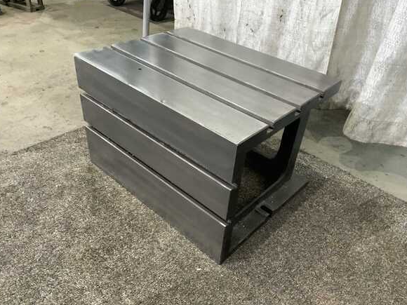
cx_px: 201
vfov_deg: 46.8
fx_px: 353
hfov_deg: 60.0
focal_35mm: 30
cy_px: 154
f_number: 1.8
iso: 200
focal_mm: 3
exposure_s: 1/40
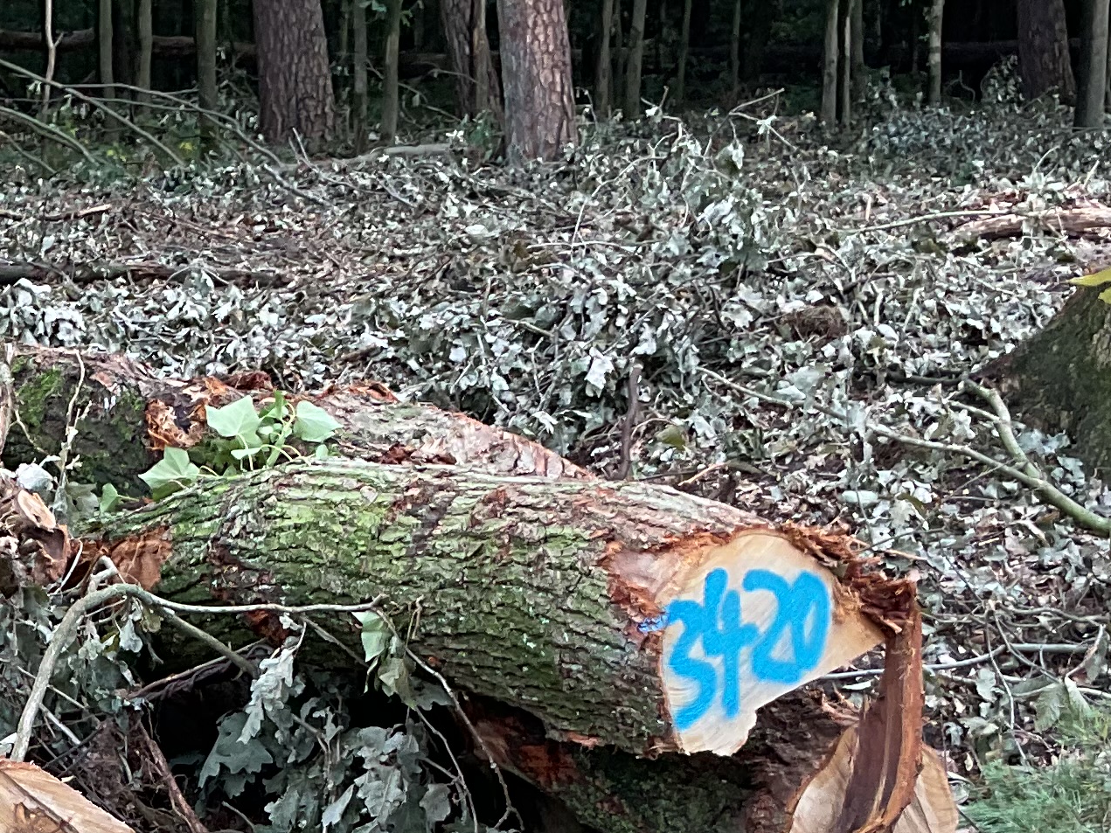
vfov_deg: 15.3
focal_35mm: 92
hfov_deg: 20.7
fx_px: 2952
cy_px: 1084
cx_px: 13
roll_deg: +3.9
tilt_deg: -20.1
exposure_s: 1/120
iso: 20
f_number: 1.8
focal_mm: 3
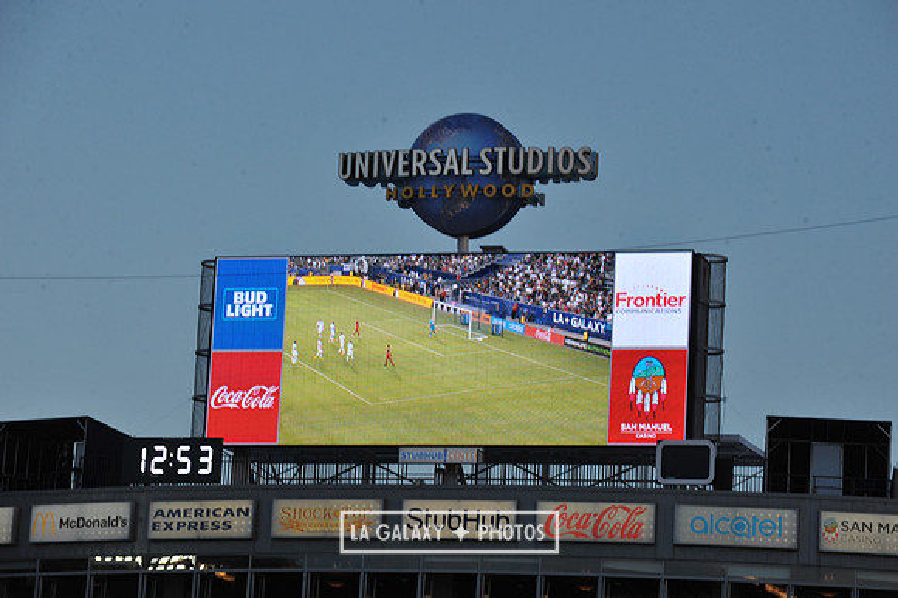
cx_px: 449
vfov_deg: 8.8
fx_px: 3864
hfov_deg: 13.3
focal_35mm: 155
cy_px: 299
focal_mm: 155
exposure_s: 1/400
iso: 800
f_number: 10
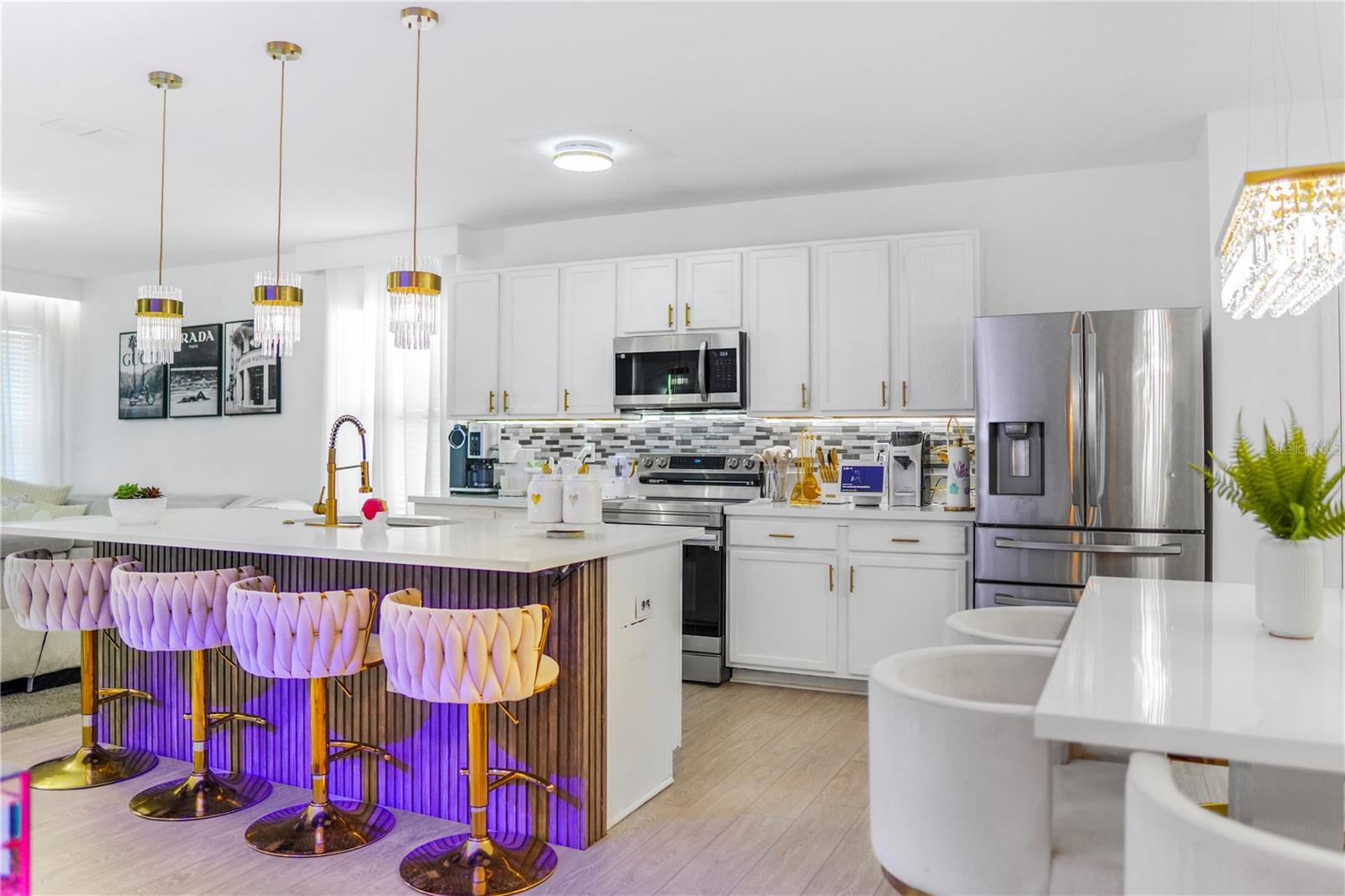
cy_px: 448
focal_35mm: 24
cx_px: 672
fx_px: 896
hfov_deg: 73.8
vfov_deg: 53.1
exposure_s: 1/800
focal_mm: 16
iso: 640
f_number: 1.4
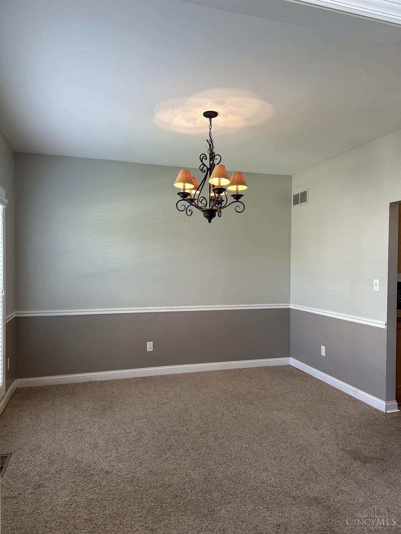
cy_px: 267
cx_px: 200
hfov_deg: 56.8
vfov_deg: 71.6
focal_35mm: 24
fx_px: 371
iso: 160
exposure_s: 1/120
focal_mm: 6.86
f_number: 1.78
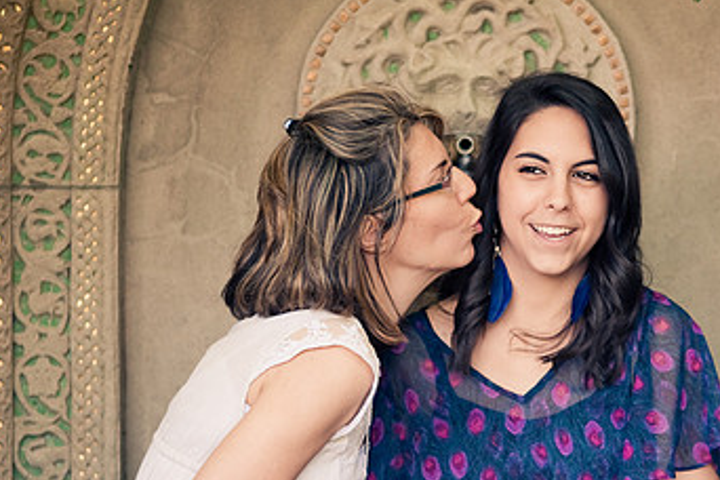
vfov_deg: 7.7
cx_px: 531
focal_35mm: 178
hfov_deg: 11.5
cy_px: 297
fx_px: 3560
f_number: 2.8
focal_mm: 105
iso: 320
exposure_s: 1/125
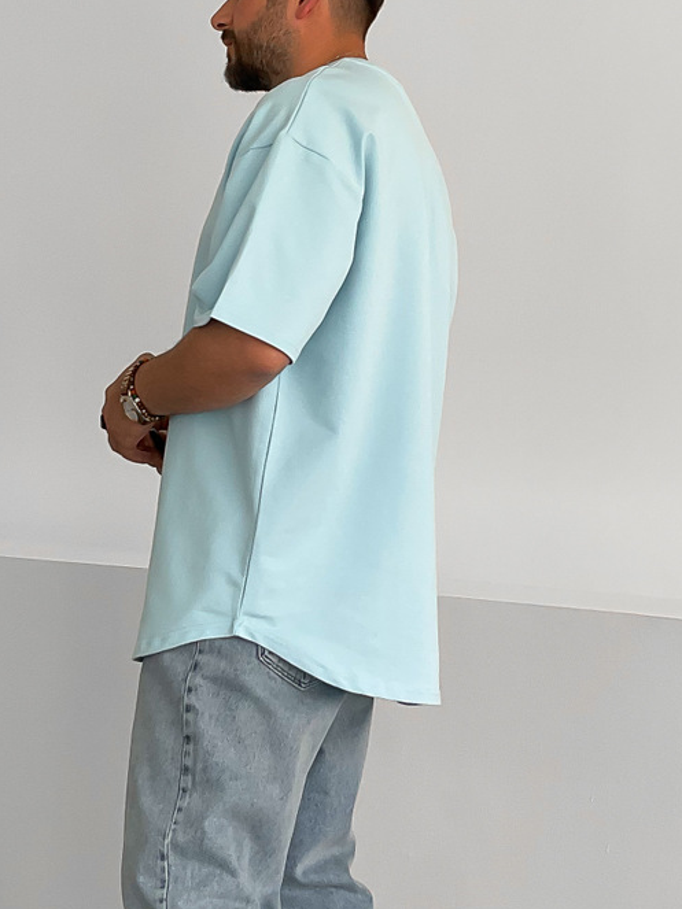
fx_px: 1839
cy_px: 314
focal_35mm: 70
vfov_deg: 27.6
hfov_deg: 21.0
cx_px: 313
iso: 25
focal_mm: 3
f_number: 1.8
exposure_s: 1/120
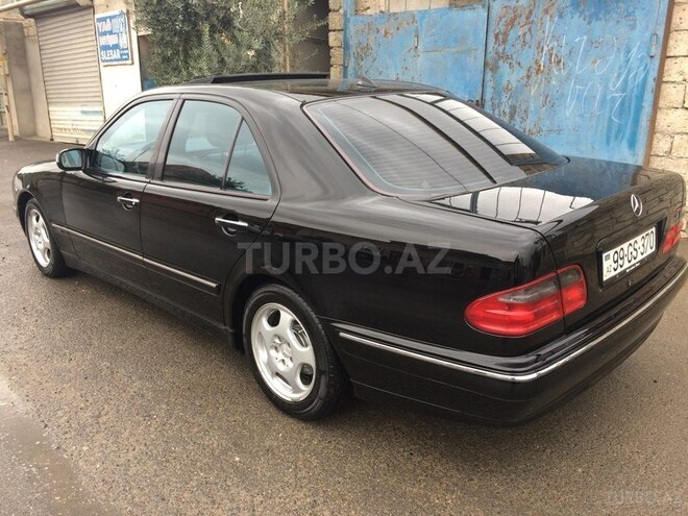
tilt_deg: -17.2
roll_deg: -0.8
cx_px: 344
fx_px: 576
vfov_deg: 48.2
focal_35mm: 29
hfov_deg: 61.7
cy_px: 258
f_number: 2.2
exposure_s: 1/100
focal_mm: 4.15
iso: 64
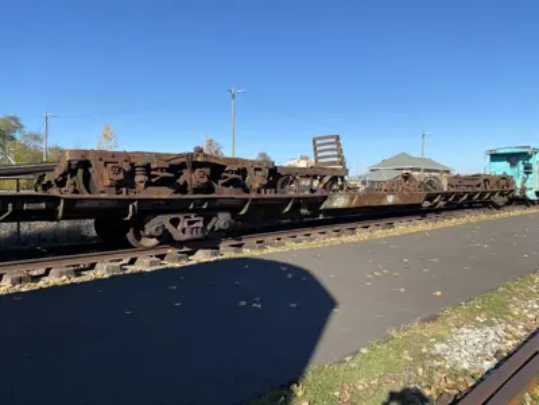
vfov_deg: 53.1
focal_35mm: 26
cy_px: 202
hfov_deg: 67.3
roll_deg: -0.7
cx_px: 270
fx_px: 405
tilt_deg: -1.2
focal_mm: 4.25
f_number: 1.8
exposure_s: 1/2183
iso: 32
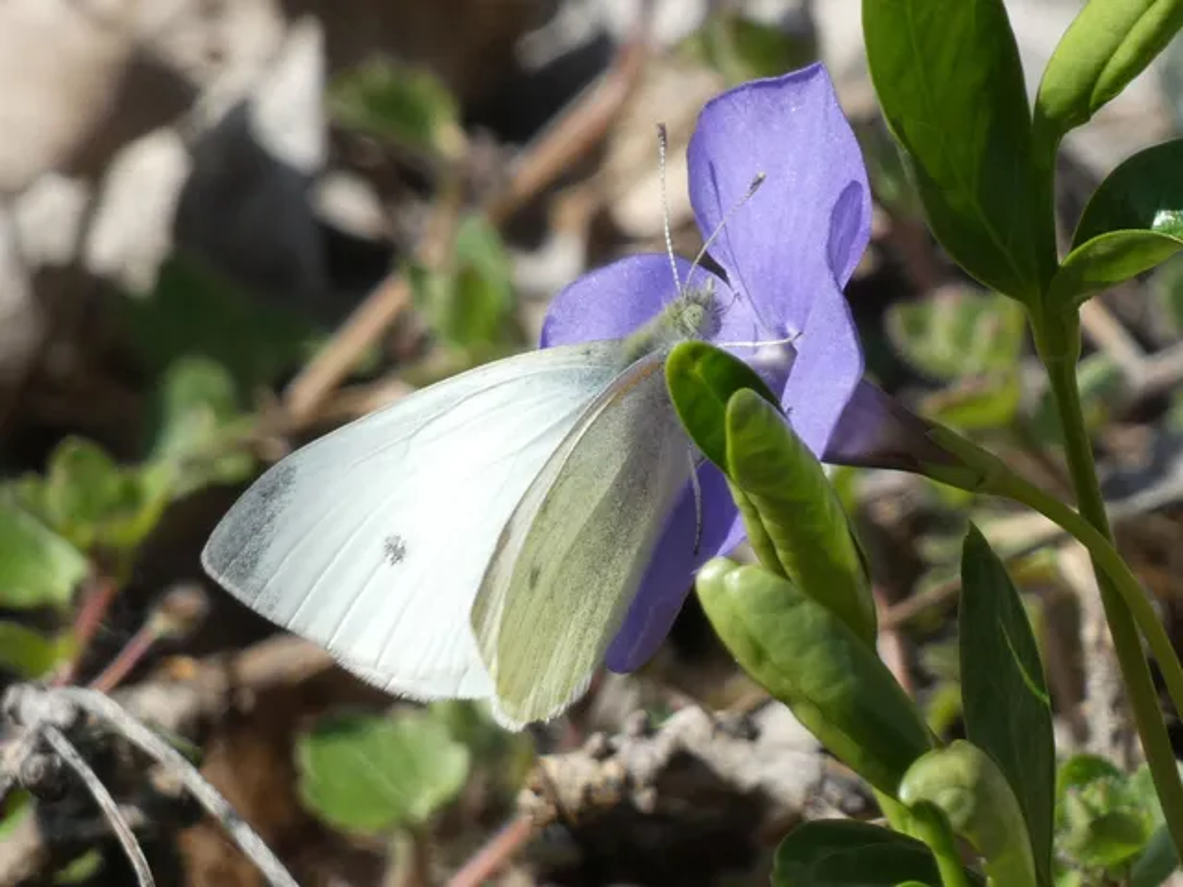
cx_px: 592
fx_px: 12371
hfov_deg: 5.5
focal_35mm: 362
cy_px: 444
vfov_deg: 4.1
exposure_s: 1/125
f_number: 5.6
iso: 80
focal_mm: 64.9
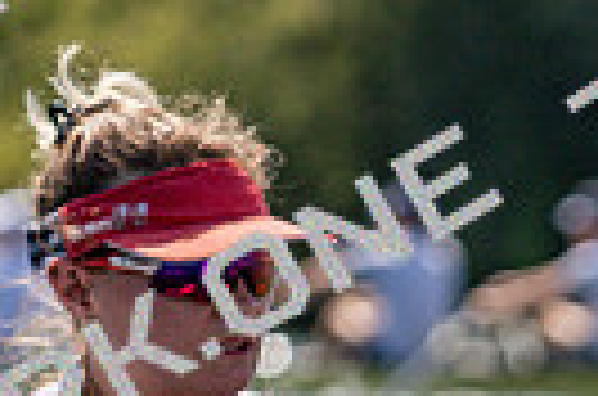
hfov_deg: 2.0
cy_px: 727
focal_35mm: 1024
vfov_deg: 1.3
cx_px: 971
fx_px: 16969
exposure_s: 1/2000
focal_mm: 234
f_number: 5.6
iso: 250
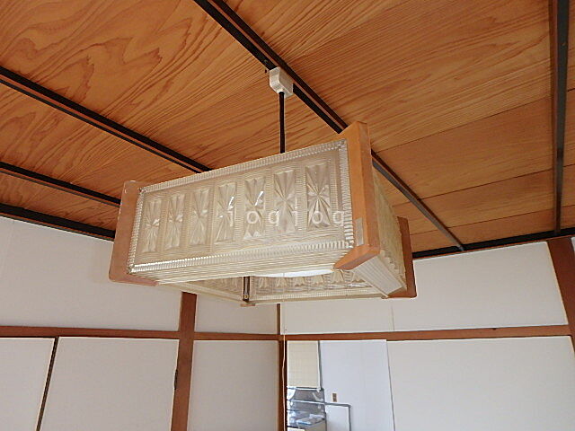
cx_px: 288
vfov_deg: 63.4
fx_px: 349
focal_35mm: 21
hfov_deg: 79.0
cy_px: 216
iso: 250
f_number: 3.5
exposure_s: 1/30
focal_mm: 3.7
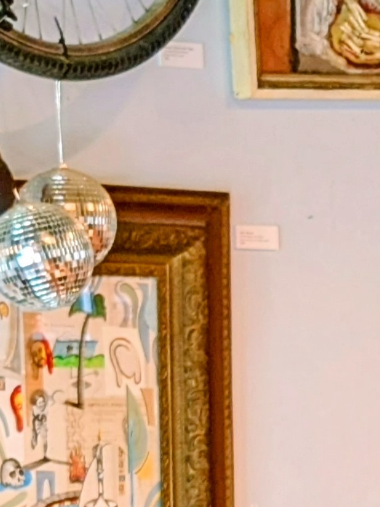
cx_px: 902
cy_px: 933
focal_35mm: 238
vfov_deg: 8.0
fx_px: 3484
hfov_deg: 6.0
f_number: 1.68
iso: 57
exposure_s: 1/15
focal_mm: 6.9
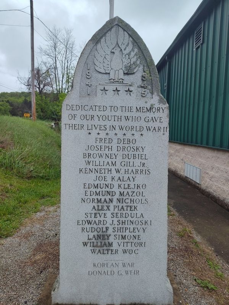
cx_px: 114
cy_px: 152
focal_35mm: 23
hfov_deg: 58.9
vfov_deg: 73.9
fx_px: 203
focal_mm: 5.56
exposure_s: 1/823
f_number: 1.8
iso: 100
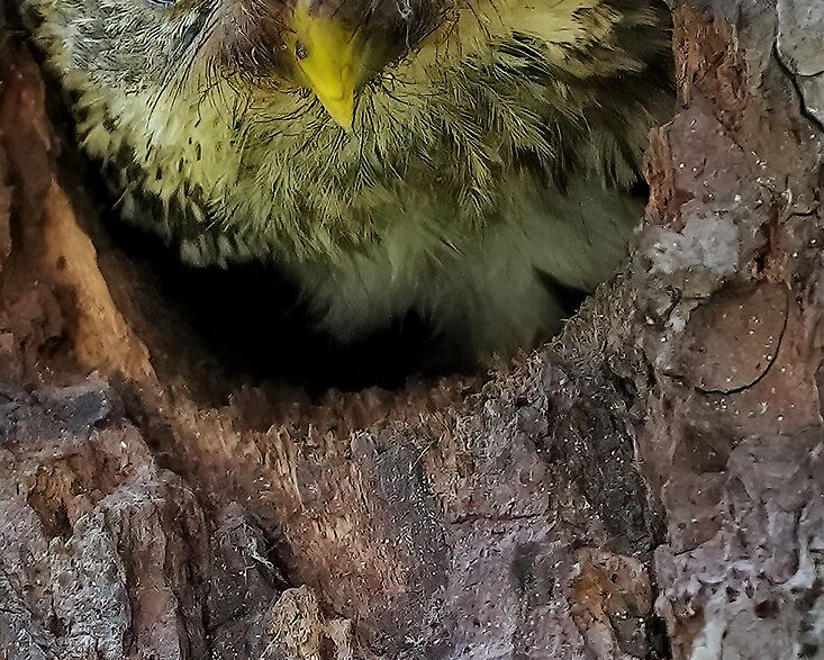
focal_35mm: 2765
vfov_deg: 0.6
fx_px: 67458
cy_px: 38
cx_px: 342
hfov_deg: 0.7
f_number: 4.5
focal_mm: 600
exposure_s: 1/800
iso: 4000
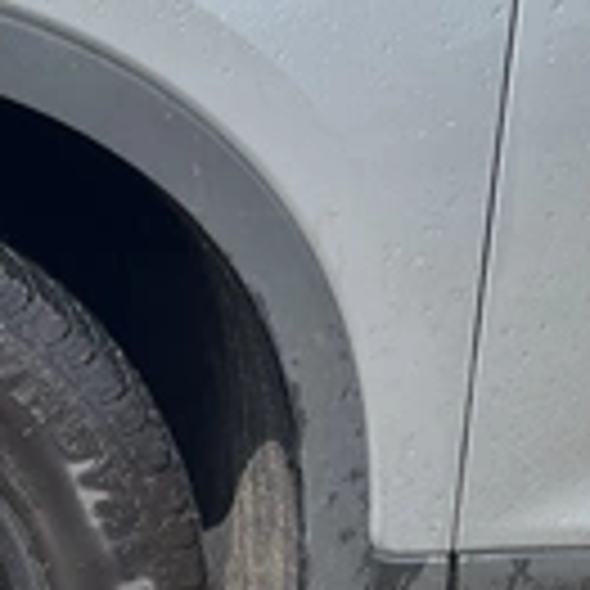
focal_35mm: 78
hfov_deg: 19.8
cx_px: -248
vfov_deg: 21.9
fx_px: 1504
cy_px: 459
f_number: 1.8
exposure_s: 1/749
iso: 25
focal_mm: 3
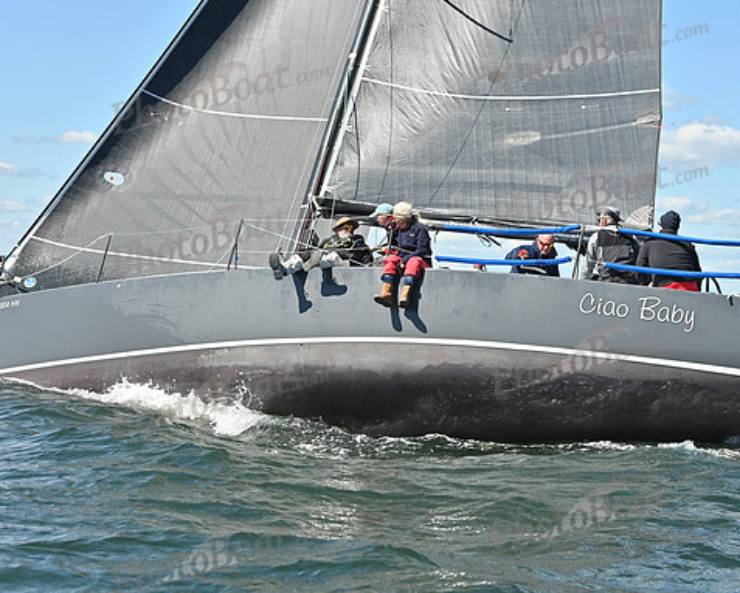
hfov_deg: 19.7
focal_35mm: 97
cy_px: 296
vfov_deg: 15.9
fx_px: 2125
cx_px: 411
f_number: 7.1
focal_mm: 85
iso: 320
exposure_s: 1/1250
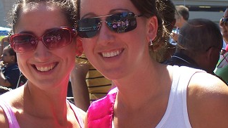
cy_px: -3
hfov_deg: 15.6
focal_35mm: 138
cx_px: 89
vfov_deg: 8.7
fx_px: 834
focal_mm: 13.5
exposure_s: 1/250
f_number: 4.1
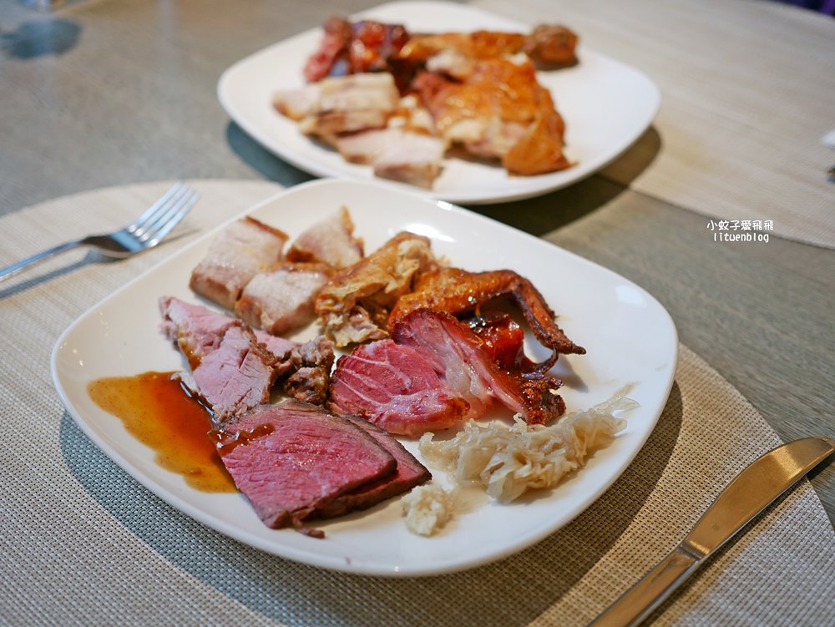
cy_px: 314
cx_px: 418
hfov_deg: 38.2
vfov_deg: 29.1
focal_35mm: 50
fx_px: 1207
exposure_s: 1/60
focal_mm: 25
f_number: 1.8
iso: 320
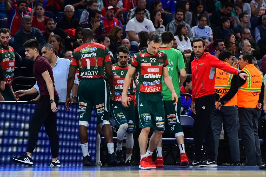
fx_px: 1552
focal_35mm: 210
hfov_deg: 9.8
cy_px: 88
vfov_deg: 6.5
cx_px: 133
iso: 800
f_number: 3.5
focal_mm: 140
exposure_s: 1/500
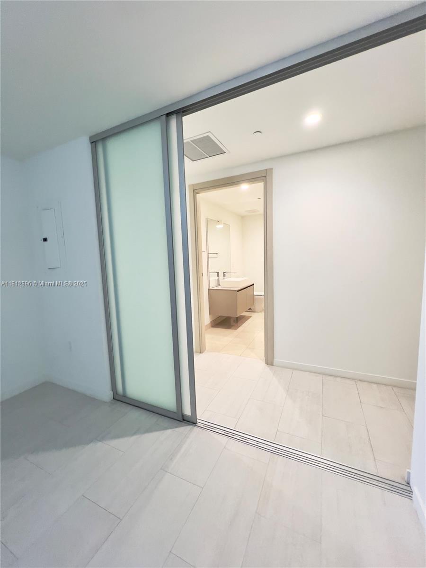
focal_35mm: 13
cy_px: 284
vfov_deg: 106.2
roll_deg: +2.6
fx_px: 213
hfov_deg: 89.9
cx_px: 213
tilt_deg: -5.7
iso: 160
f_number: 1.8
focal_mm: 1.57
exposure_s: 1/120
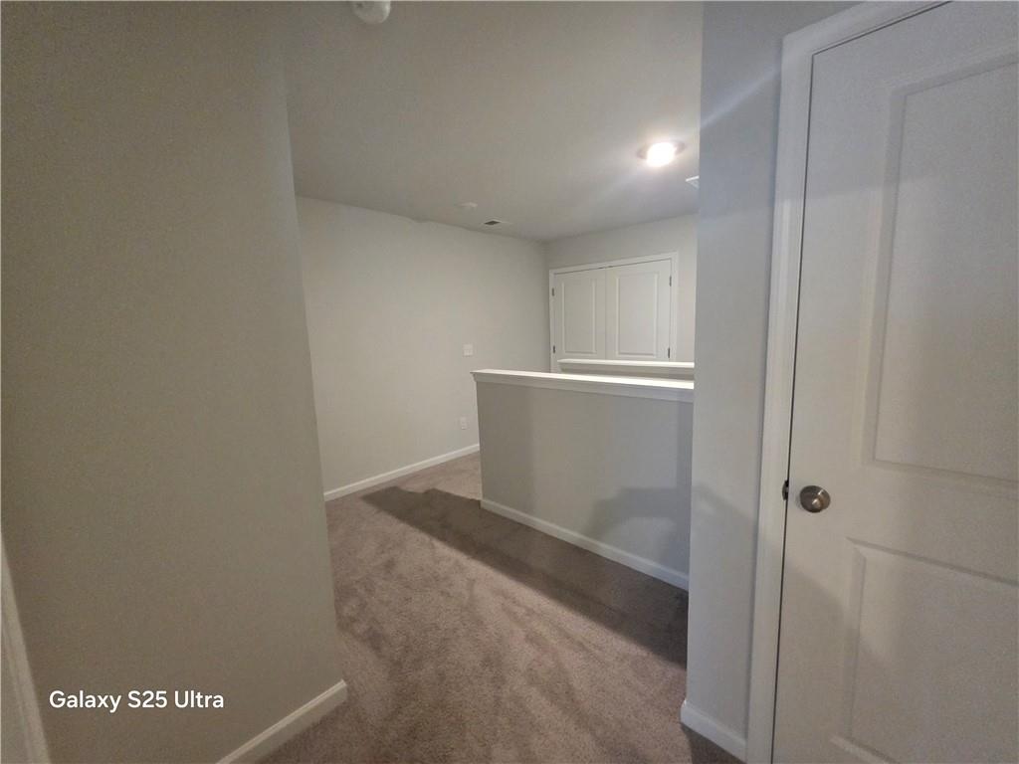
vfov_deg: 89.9
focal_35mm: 13
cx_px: 510
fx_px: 383
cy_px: 382
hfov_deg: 106.2
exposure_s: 1/60
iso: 800
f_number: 1.9
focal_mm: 2.2
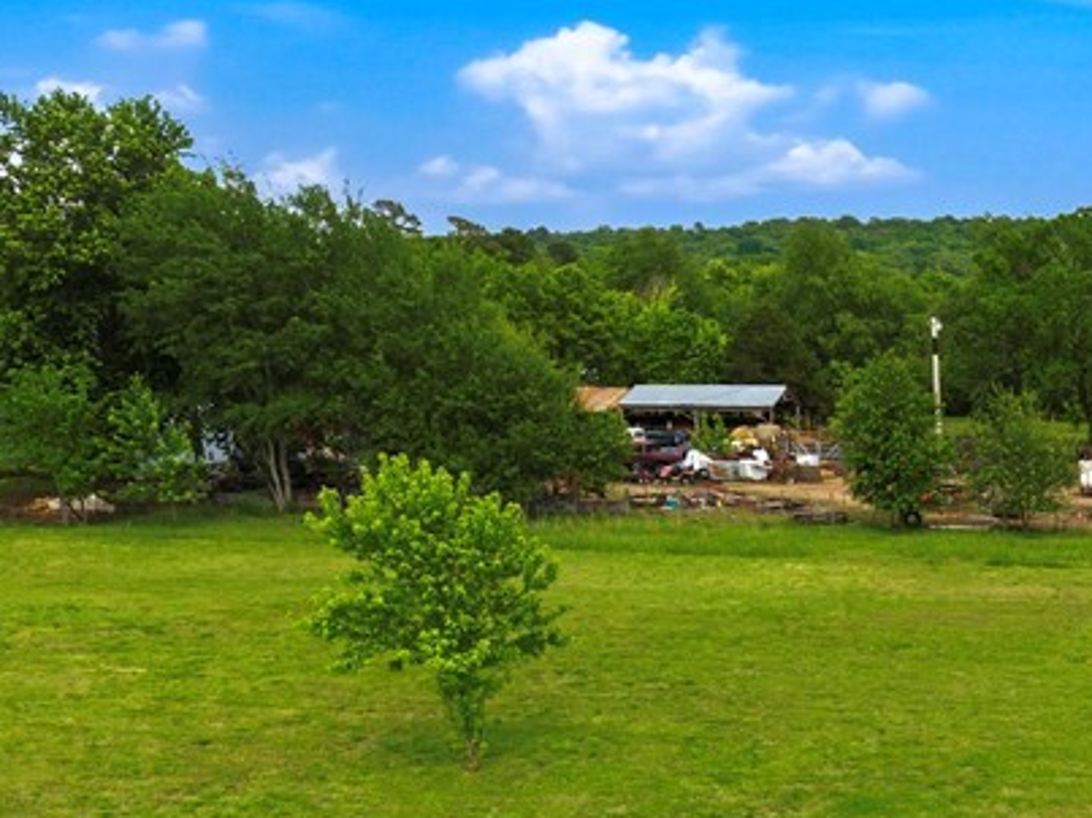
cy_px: 804
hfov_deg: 28.8
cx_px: 1195
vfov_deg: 23.1
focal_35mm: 61
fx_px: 1924
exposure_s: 1/2500
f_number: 1.8
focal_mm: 8.7
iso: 140
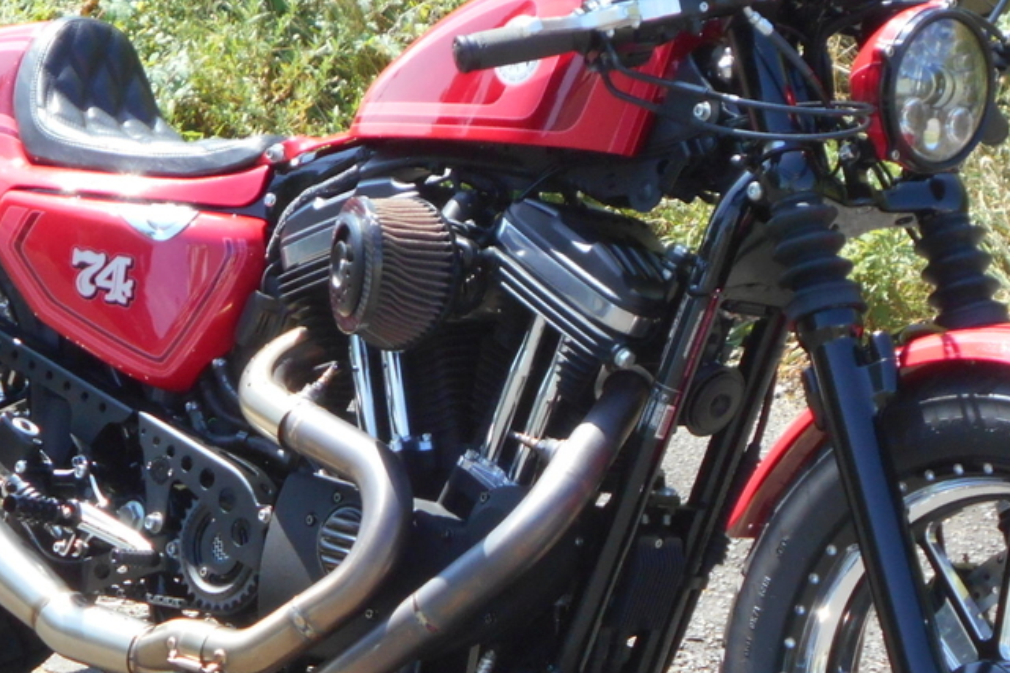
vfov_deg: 9.3
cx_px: 485
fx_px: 4151
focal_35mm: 148
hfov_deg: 13.9
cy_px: 424
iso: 200
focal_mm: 13.5
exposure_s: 1/250
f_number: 5.8
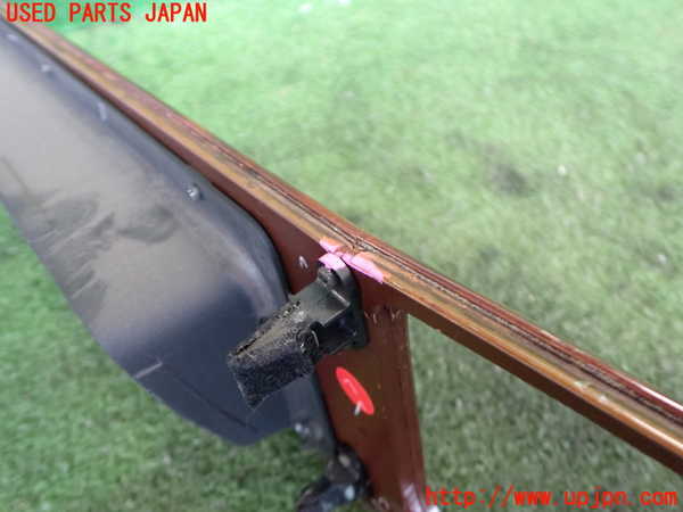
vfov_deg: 46.8
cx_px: 342
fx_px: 592
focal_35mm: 30
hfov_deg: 60.0
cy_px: 256
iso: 1250
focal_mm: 5.4
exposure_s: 1/80
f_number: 2.3
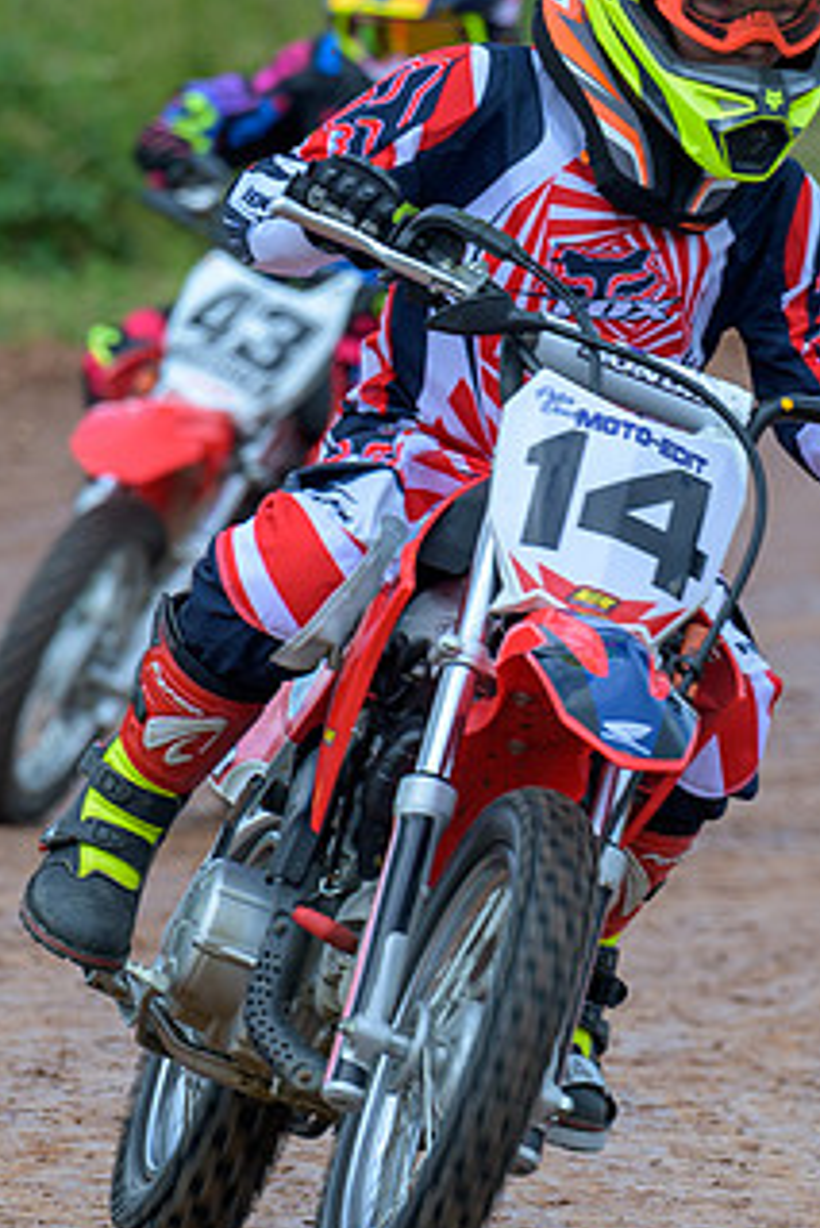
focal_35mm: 727
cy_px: 486
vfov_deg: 2.8
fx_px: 24810
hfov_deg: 1.9
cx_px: 839
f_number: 5
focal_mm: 200
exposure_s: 1/320
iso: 125
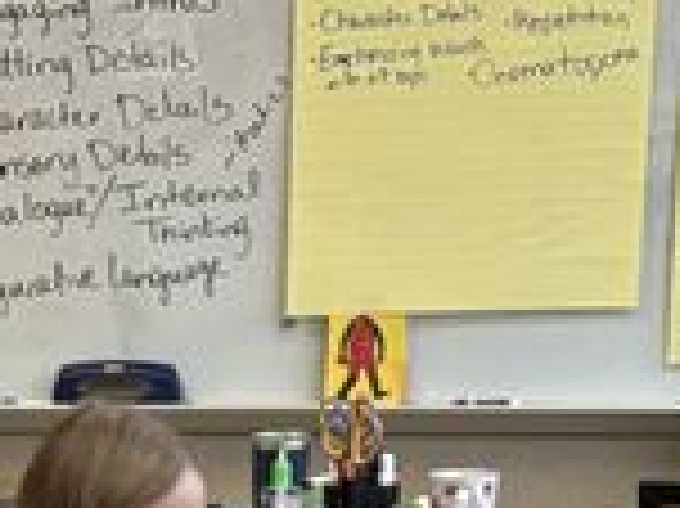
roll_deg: +2.3
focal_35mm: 176
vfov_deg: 7.3
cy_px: 1605
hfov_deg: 10.9
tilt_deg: -23.3
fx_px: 3455
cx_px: -261
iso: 100
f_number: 1.6
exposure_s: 1/120
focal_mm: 5.96
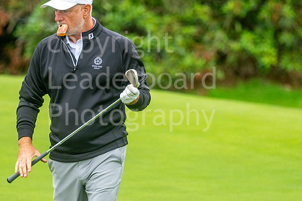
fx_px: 4971
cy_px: 84
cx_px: 133
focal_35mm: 593
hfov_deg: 3.5
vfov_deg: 2.3
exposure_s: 1/1000
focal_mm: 300
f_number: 4
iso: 800
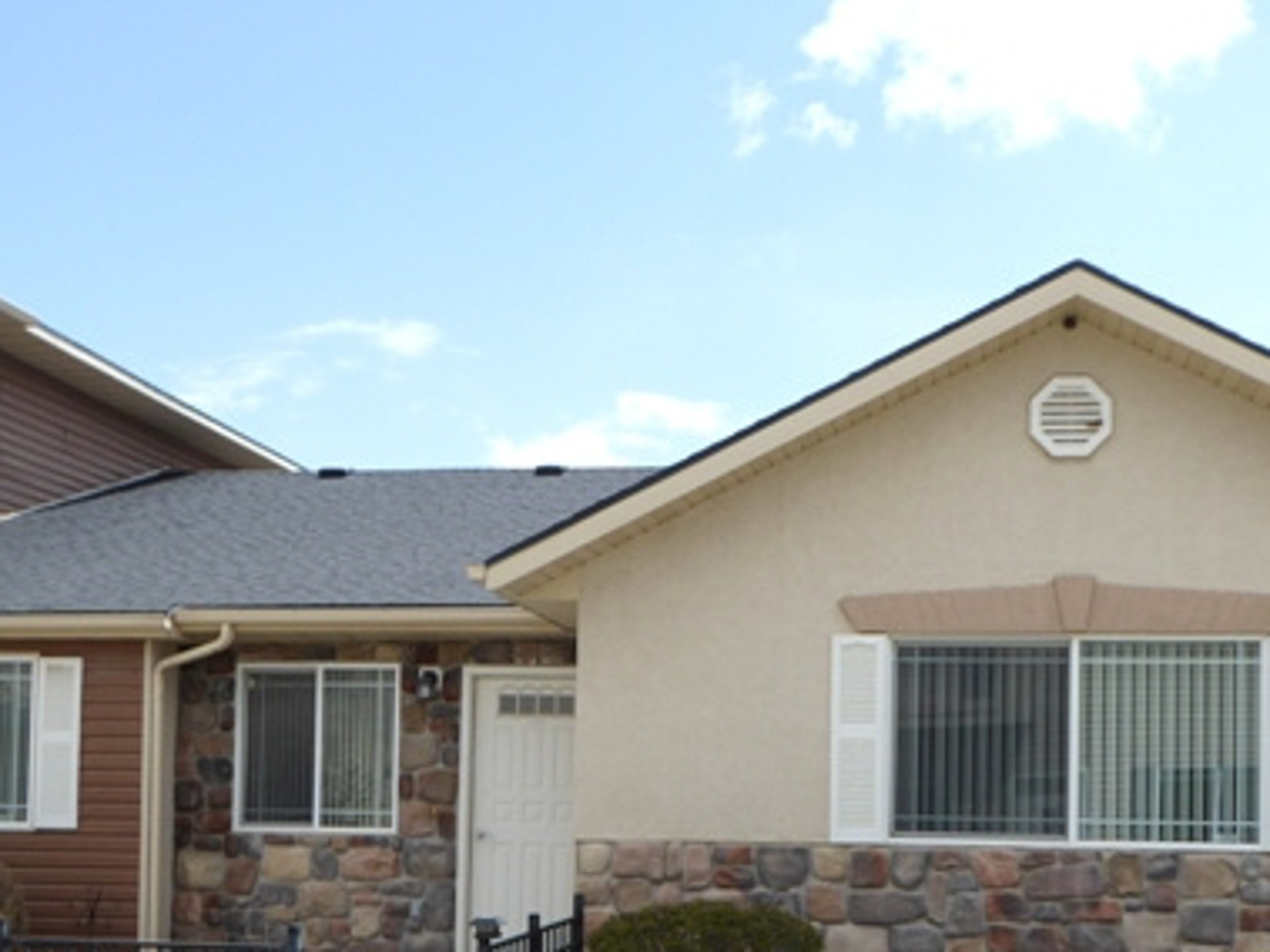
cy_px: 778
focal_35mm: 49
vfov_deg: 28.9
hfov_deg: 38.9
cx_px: 694
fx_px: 1797
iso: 80
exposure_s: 1/1000
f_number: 3.5
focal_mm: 5
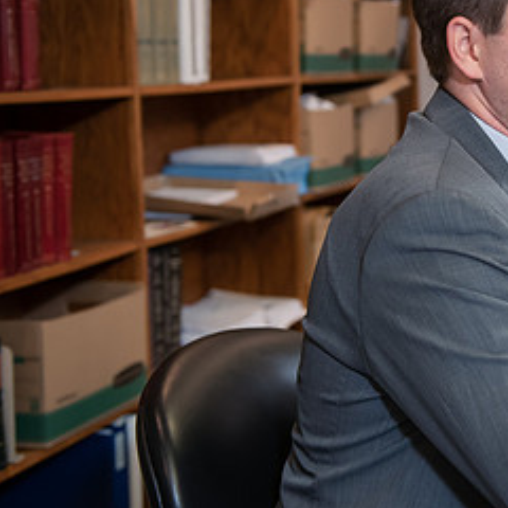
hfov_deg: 21.2
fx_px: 1295
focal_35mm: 78
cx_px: 544
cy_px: 183
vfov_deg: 22.1
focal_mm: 38
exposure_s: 1/125
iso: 800
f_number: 3.2
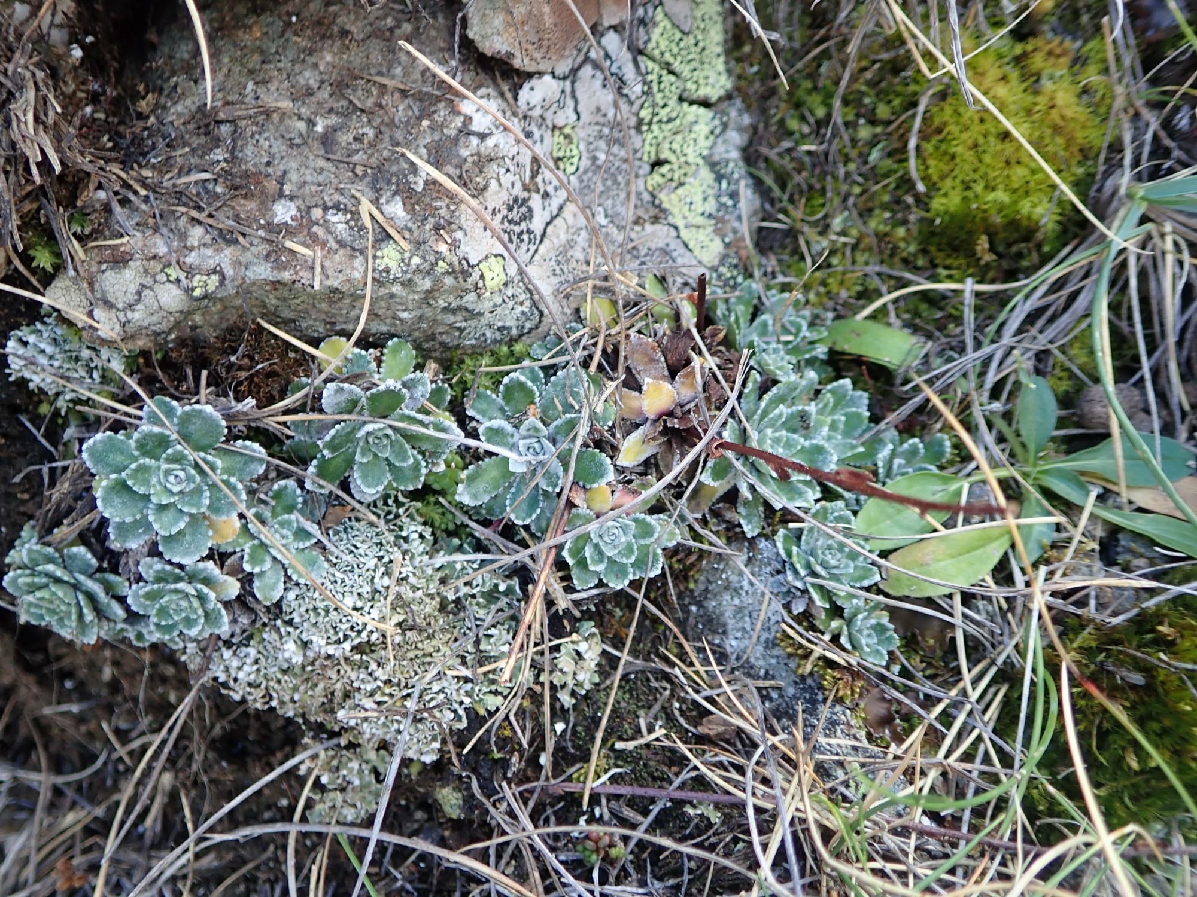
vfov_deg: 46.8
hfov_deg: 60.0
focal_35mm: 30
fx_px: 1037
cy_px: 448
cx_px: 598
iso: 100
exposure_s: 1/60
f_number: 2.3
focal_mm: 5.5
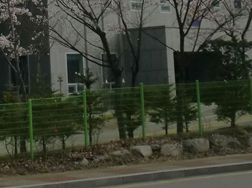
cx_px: -61
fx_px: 1040
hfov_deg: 13.4
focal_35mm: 143
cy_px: -153
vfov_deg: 9.8
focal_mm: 6.3
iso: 64
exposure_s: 1/200
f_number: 7.8
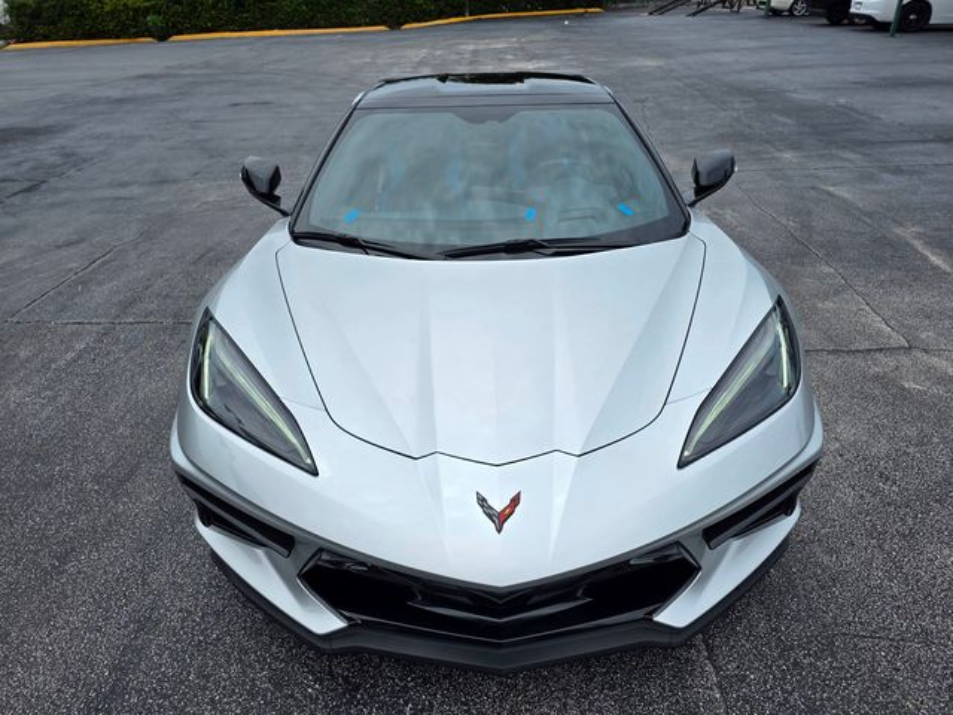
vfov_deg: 58.9
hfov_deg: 73.9
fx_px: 633
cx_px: 476
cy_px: 358
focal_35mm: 23
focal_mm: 6.3
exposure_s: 1/6809
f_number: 1.7
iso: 80
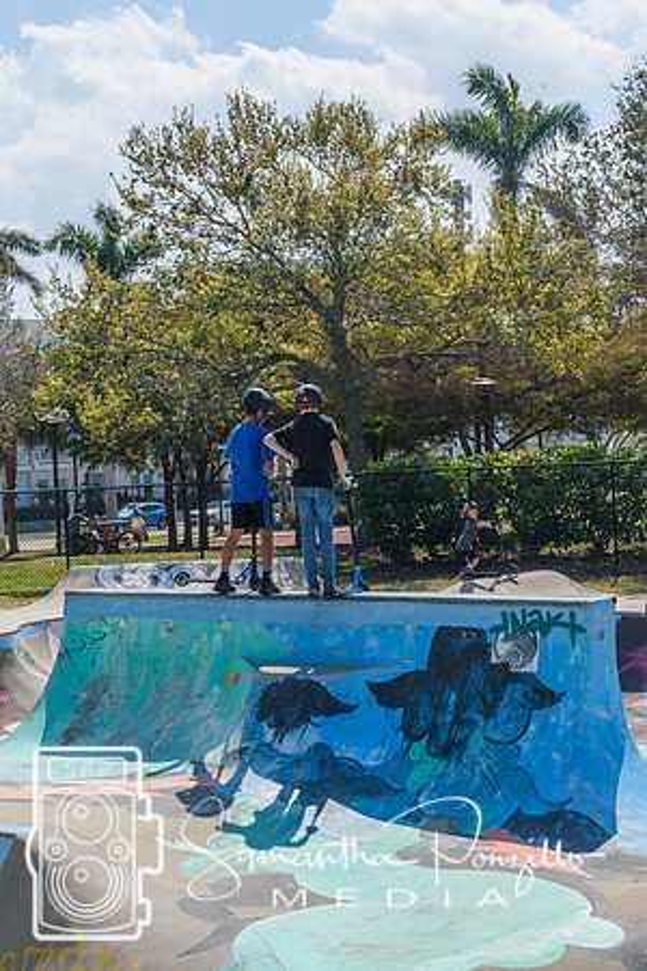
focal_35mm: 82
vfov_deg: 24.6
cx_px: 324
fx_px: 2224
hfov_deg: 16.6
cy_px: 486
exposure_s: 1/400
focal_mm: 55
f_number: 10
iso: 200
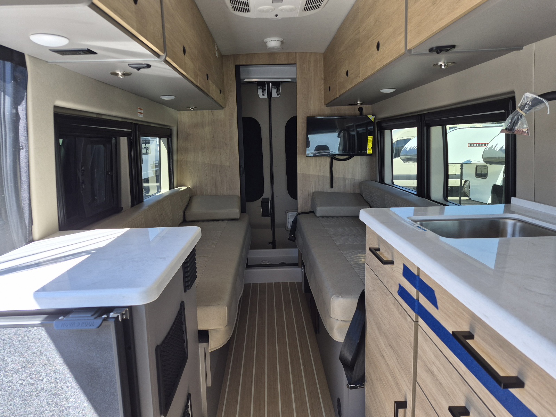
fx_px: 369
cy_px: 208
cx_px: 278
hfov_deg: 73.9
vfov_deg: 58.9
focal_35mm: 23
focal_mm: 5.4
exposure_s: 1/182
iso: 32
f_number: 1.8
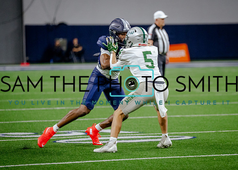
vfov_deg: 5.1
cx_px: 167
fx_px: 1906
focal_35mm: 282
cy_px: 99
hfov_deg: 7.1
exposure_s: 1/1250
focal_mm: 200
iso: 3200
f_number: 2.8
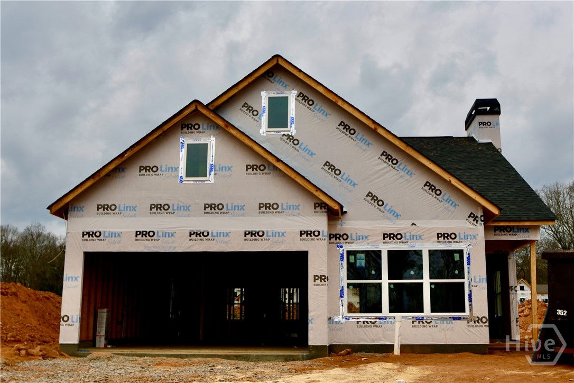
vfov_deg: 40.0
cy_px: 192
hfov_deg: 57.2
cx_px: 287
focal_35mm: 33
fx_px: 526
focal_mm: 22
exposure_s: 1/250
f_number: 7.1
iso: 100
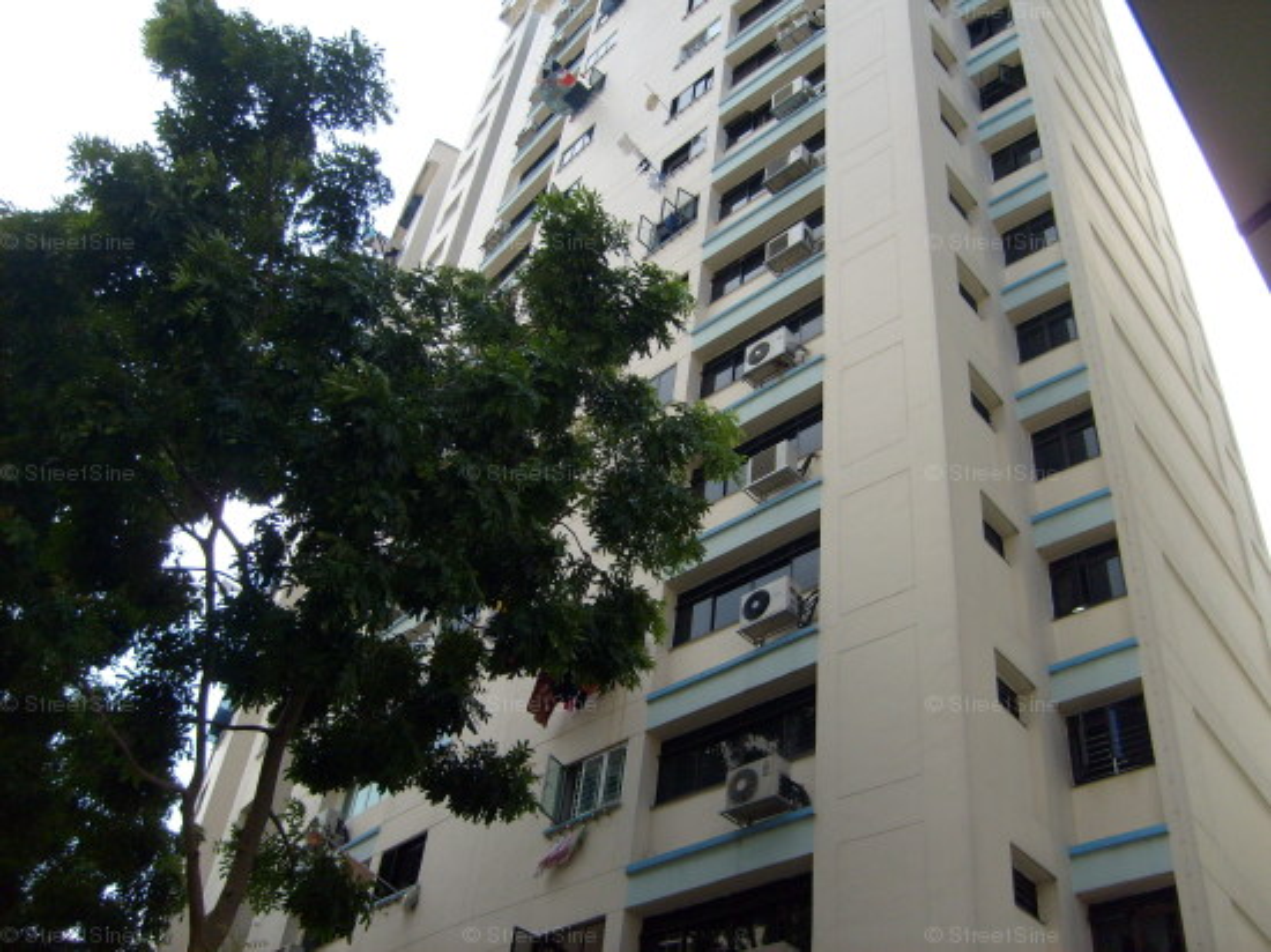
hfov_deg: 52.6
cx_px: 636
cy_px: 476
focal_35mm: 35
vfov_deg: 40.7
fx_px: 1285
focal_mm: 5.8
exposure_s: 1/180
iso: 80
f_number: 7.1
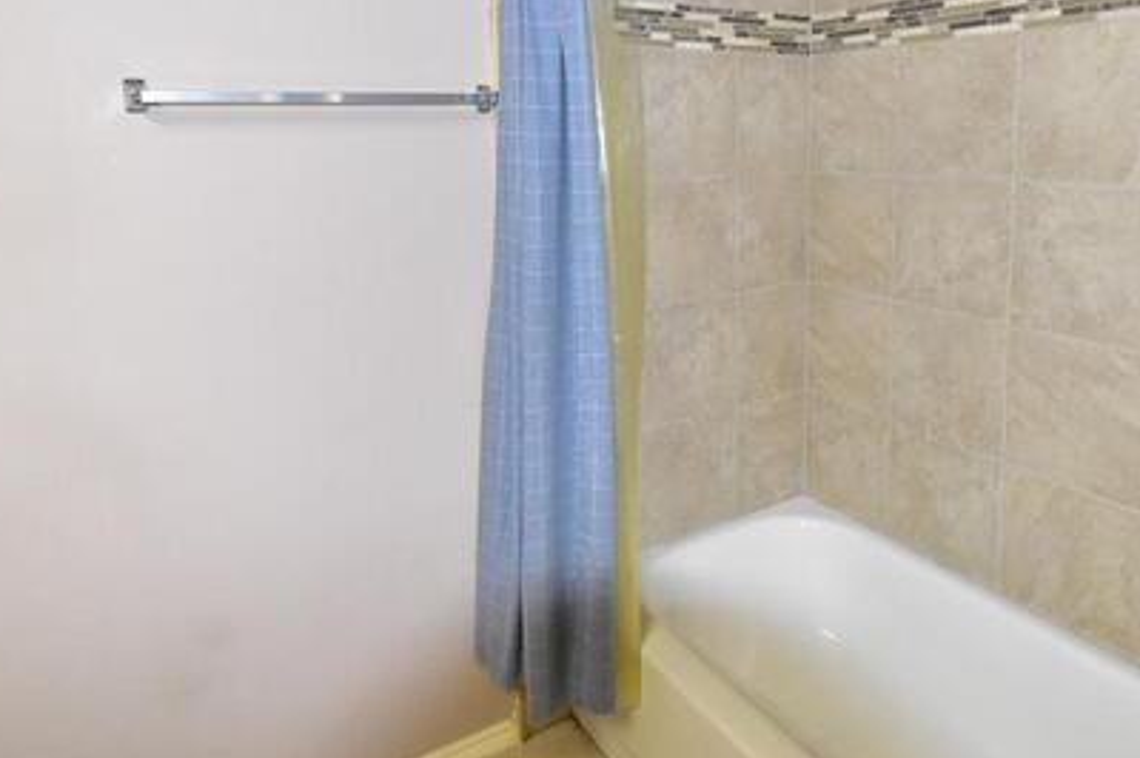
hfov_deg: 73.5
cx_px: 641
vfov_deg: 51.7
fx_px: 759
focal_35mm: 24
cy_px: 231
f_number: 8
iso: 5600
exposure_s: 1/60
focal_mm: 10
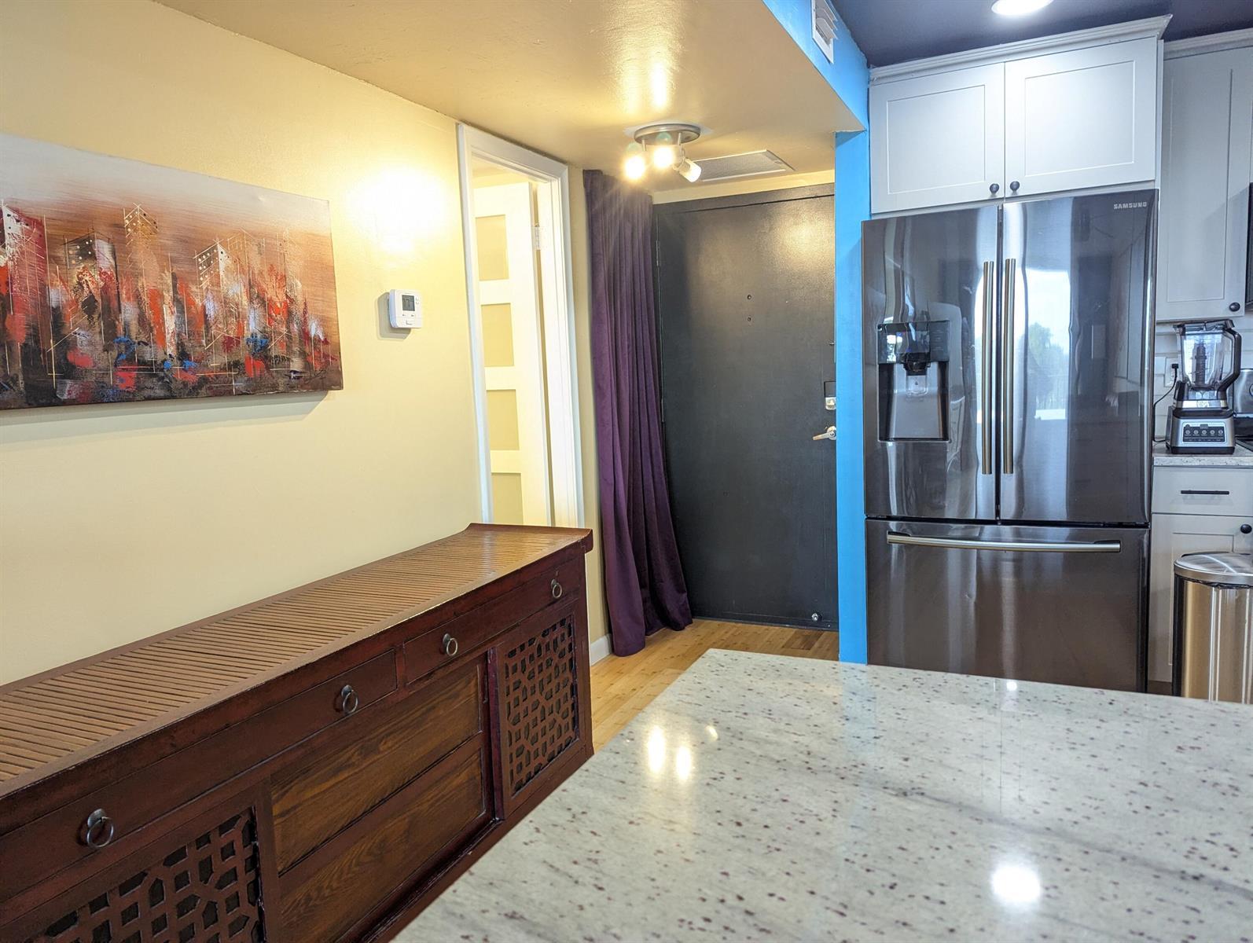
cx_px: 626
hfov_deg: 71.5
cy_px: 472
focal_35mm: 24
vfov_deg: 56.9
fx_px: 870
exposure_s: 1/120
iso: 512
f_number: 1.85
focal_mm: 6.81
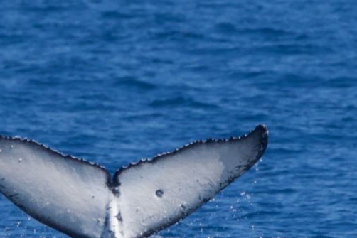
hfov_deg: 2.2
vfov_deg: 1.4
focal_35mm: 956
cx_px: 100
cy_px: 185
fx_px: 9482
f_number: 8
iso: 1250
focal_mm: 600
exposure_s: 1/3200
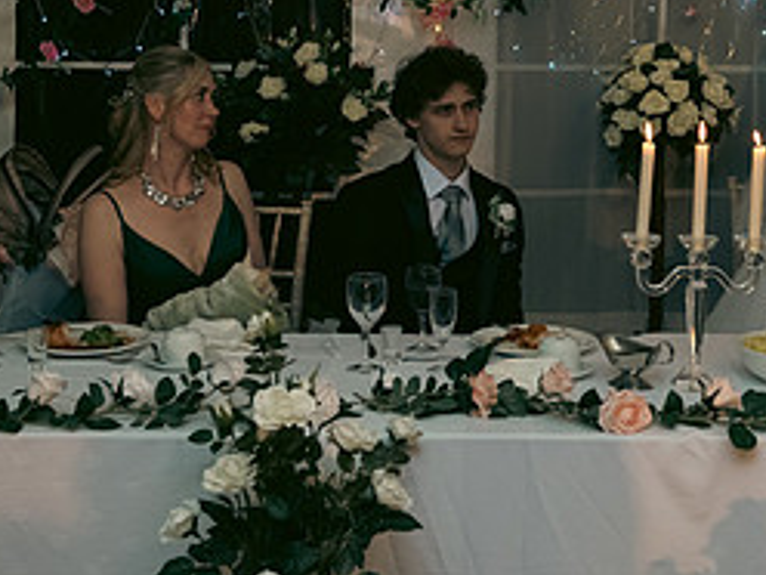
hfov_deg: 24.0
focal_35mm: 81
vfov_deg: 17.8
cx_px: 503
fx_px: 1792
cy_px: 20
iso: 800
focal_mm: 36
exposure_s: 1/160
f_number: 3.5
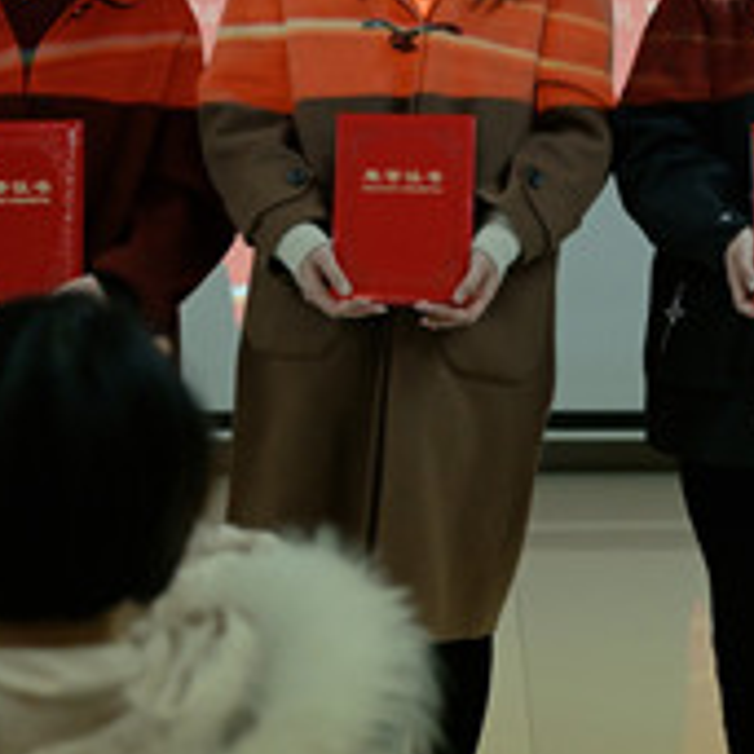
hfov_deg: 14.0
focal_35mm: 124
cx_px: 613
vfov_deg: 13.9
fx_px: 3056
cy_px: 40
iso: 2000
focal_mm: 50
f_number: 2.8
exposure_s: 1/320
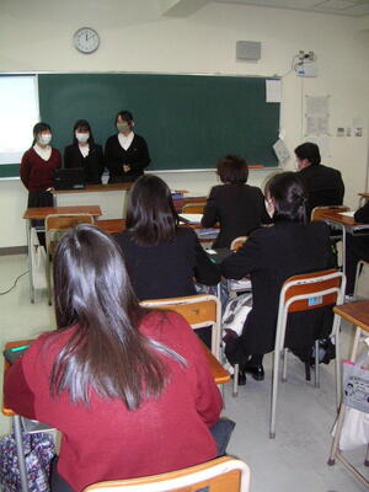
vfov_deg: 52.6
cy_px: 246
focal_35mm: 35
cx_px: 184
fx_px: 497
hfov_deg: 40.7
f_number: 2.8
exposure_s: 1/60.1
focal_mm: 5.8
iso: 152
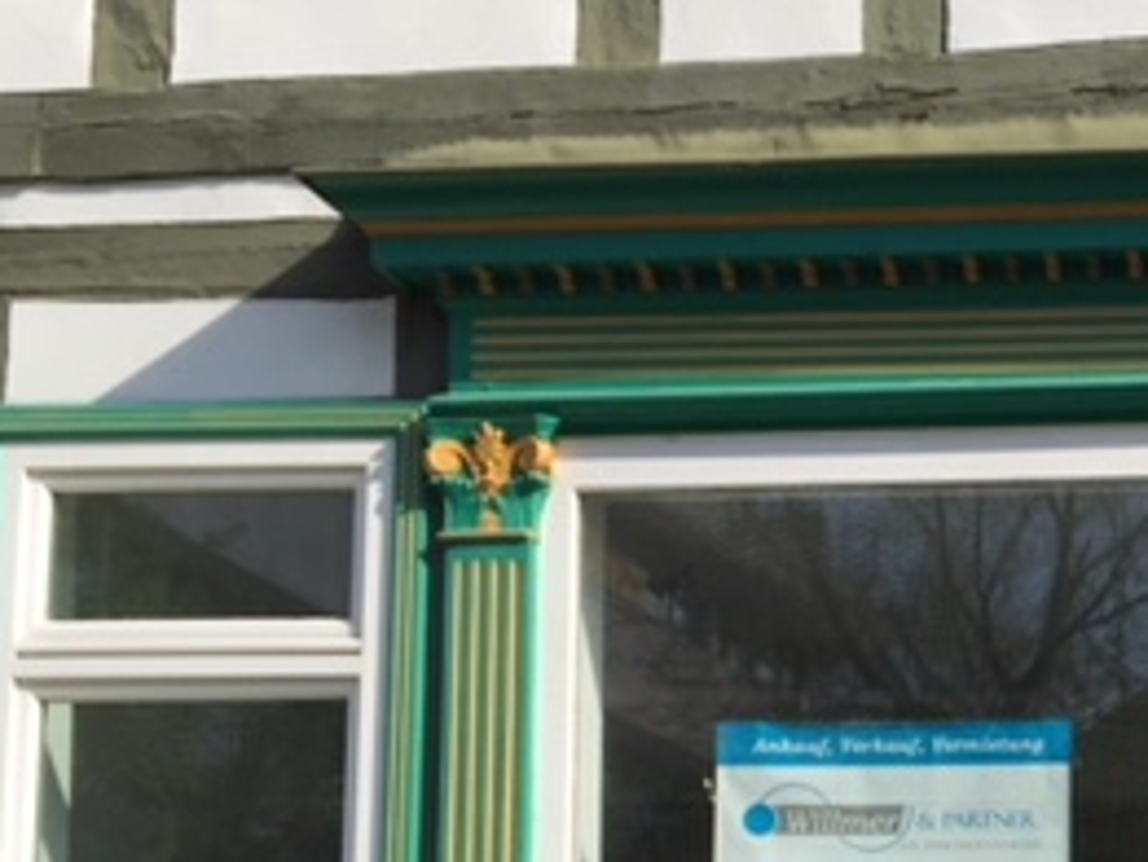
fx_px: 2356
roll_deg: -0.4
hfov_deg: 24.9
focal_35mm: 71
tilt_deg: +4.2
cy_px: 954
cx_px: 1350
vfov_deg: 19.8
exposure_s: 1/2198
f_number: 2.2
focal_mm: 4.15
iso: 32
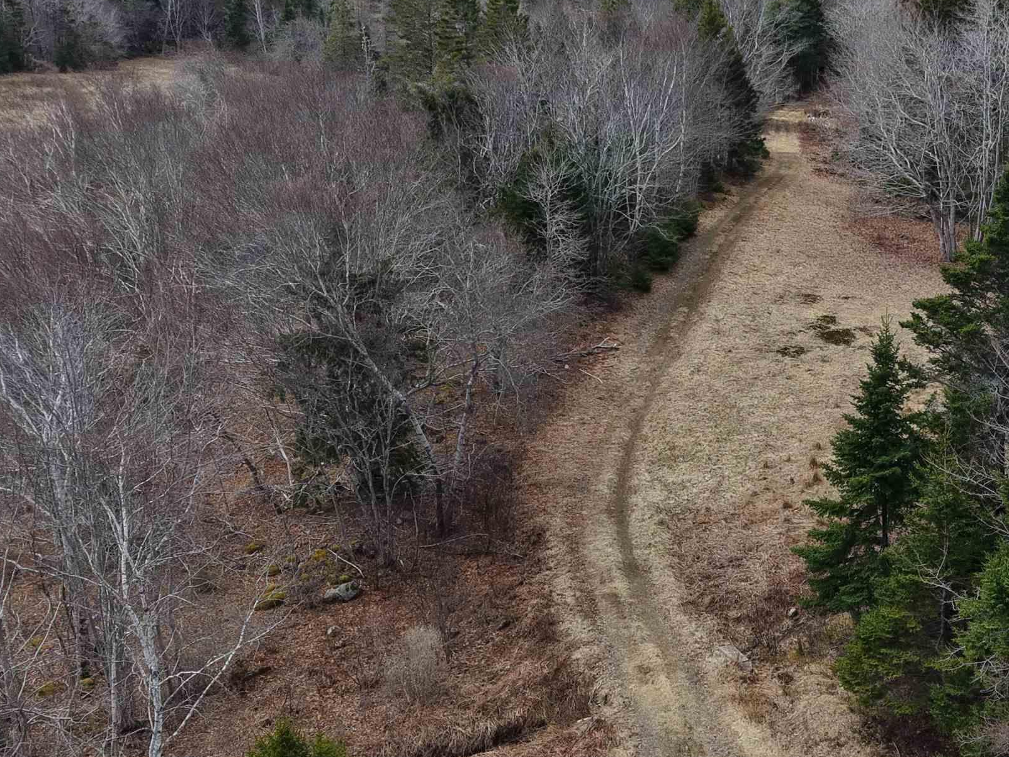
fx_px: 1341
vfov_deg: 31.5
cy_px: 373
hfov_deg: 39.6
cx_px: 809
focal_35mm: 46
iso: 380
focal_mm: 8.67
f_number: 1.8
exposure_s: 1/4000
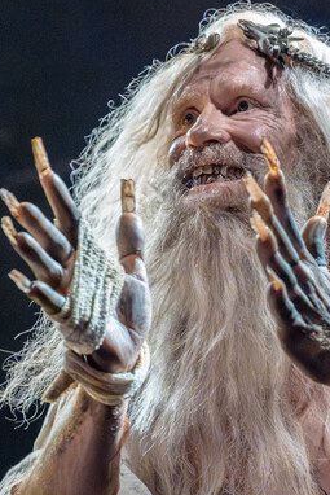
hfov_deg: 8.3
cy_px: 260
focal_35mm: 165
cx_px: 243
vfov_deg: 12.4
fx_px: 2267
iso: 8000
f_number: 4
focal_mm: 70
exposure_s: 1/1600
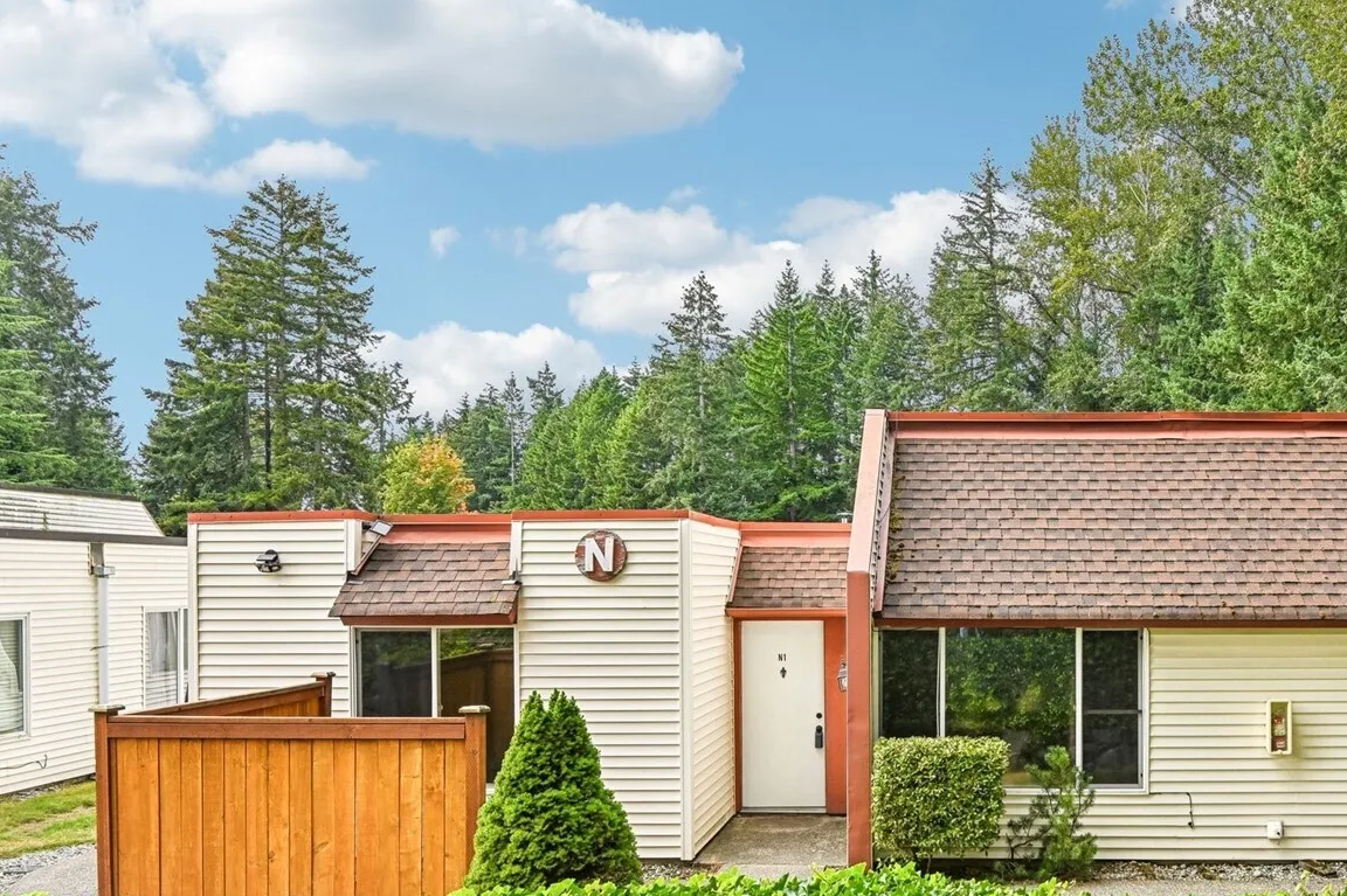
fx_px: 1047
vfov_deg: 45.9
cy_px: 569
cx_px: 951
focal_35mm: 28
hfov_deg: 63.0
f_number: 8
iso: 400
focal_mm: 19
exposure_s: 1/400
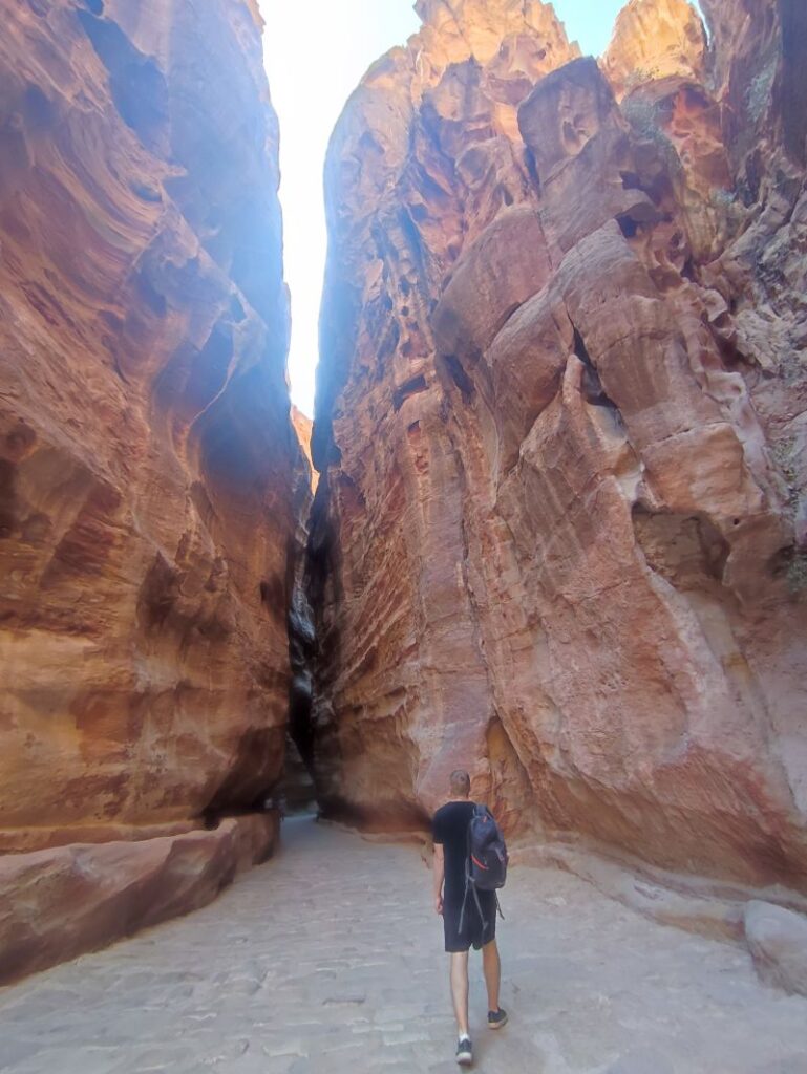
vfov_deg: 94.5
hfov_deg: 78.2
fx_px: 497
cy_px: 537
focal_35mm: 16
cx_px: 404
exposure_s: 1/100
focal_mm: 1.65
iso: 182
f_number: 2.2
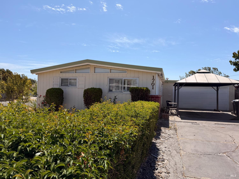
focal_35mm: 24
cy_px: 90
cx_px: 120
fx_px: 166
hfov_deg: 71.6
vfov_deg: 56.8
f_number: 1.78
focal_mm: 6.76
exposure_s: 1/6173
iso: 80
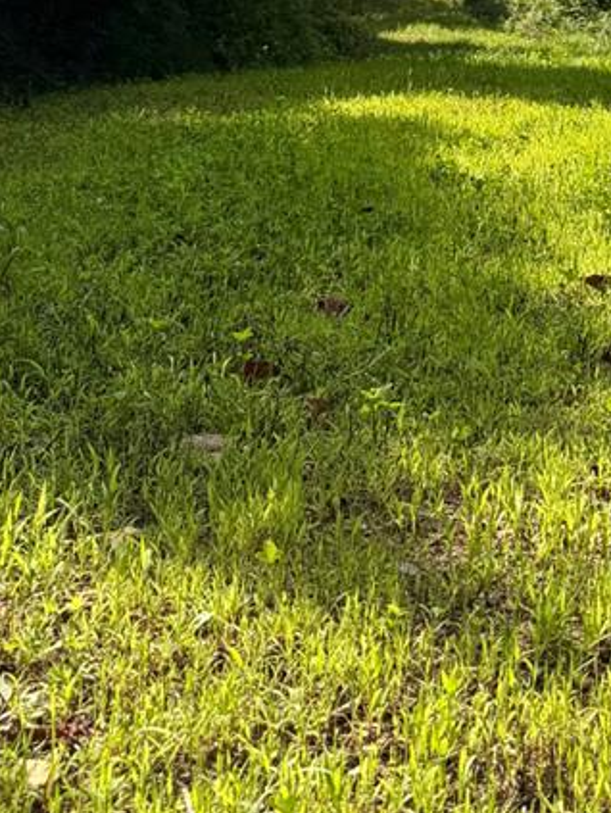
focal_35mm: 85
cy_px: -130
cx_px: 710
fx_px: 1997
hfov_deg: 16.7
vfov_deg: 21.5
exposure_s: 1/4975
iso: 100
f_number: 1.78
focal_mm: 6.76
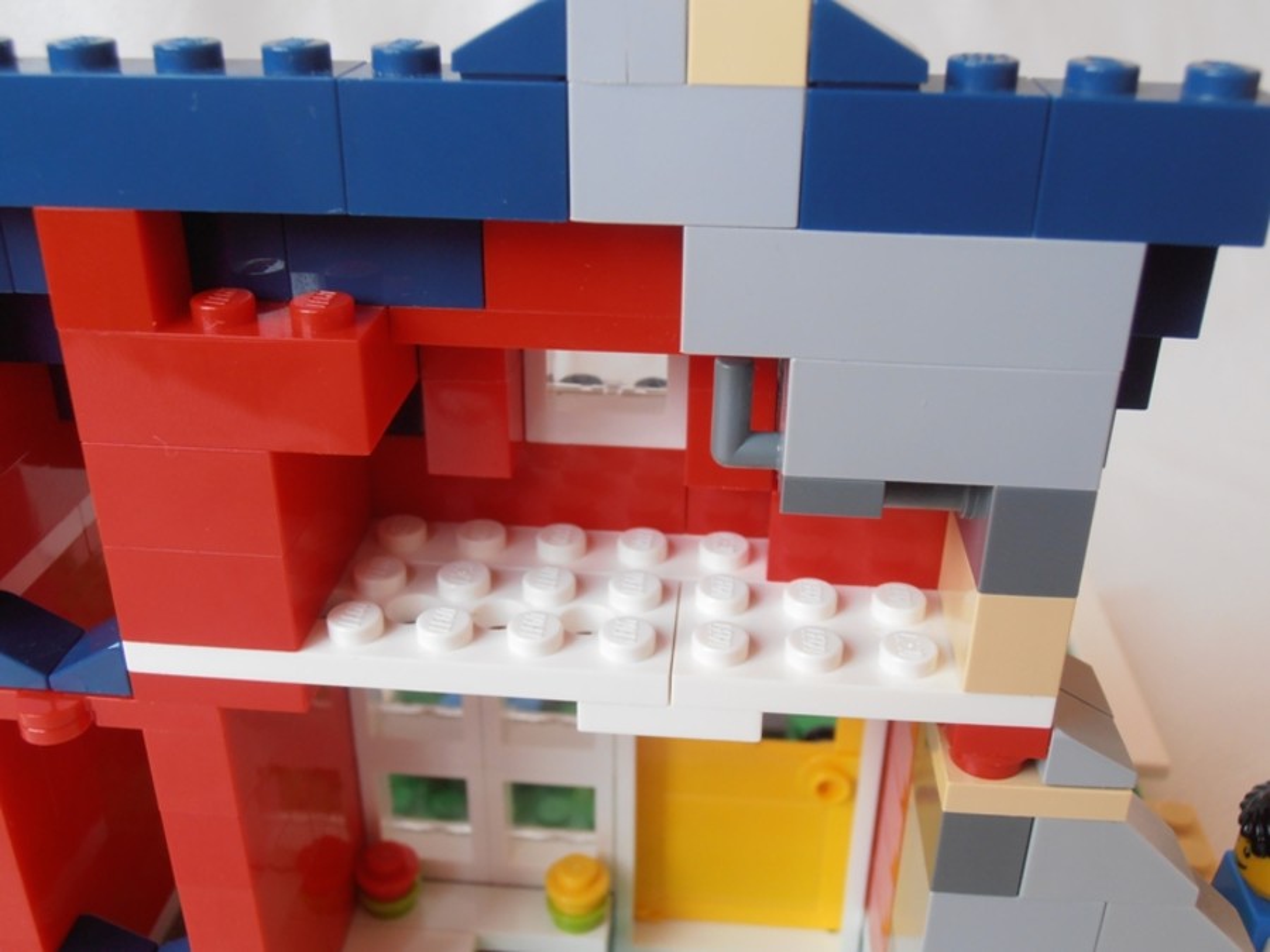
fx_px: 1357
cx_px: 635
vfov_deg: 38.7
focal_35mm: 37
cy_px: 476
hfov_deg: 50.1
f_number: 3.9
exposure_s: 1/40
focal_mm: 6.61
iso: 125
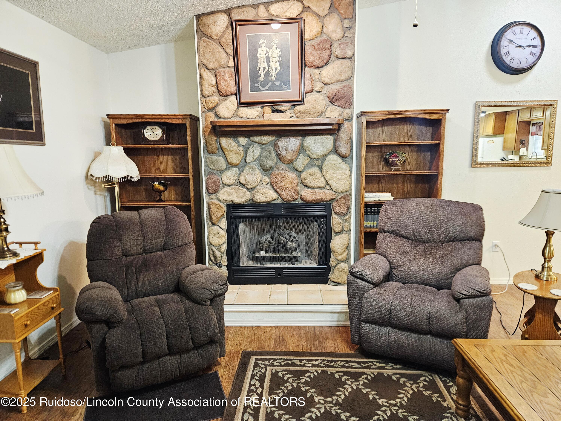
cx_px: 280
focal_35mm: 23
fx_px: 373
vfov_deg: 58.9
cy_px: 210
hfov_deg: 73.9
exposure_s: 1/60.2
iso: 640
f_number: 1.8
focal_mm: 5.4
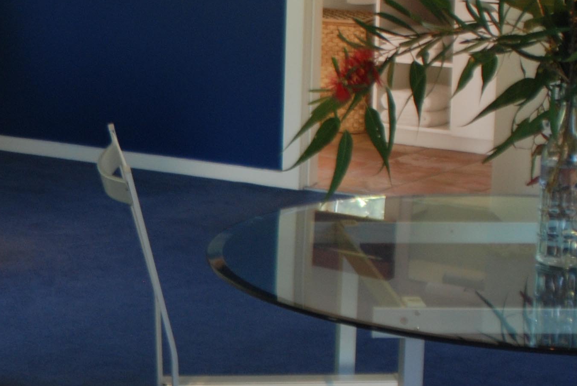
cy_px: 166
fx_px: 1926
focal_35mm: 120
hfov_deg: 16.5
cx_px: -78
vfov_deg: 11.5
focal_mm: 28
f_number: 3.8
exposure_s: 1/60
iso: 320
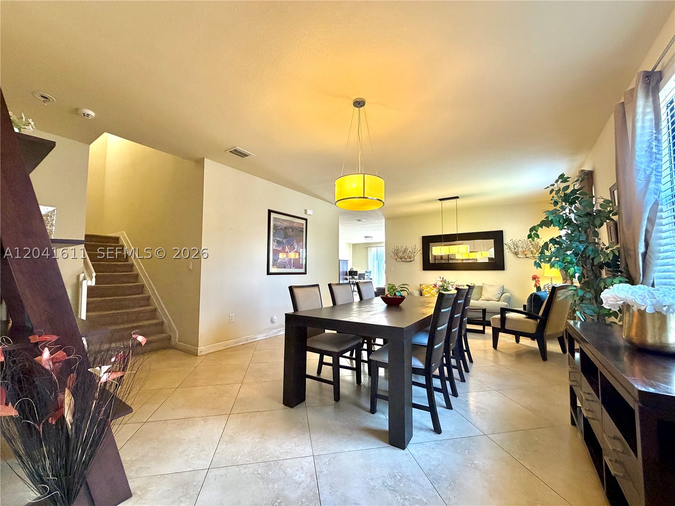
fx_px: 273
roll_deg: +0.1
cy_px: 253
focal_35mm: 14
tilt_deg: +3.8
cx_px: 338
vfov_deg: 85.7
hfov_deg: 102.1
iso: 400
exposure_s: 1/60
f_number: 2.2
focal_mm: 2.22
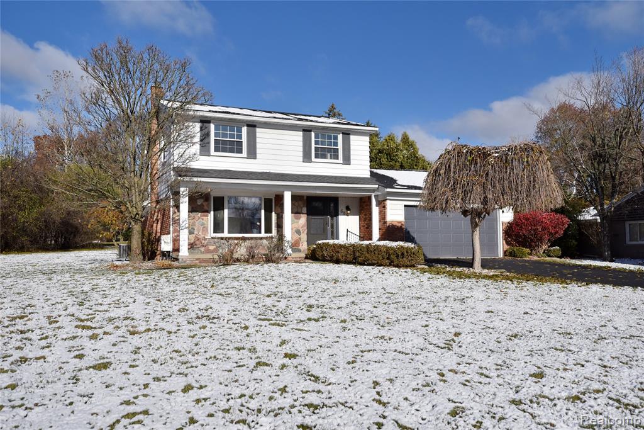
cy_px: 215
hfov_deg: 63.7
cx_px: 322
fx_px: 519
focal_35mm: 29
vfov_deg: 45.0
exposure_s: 1/4000
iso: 500
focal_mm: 29
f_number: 8
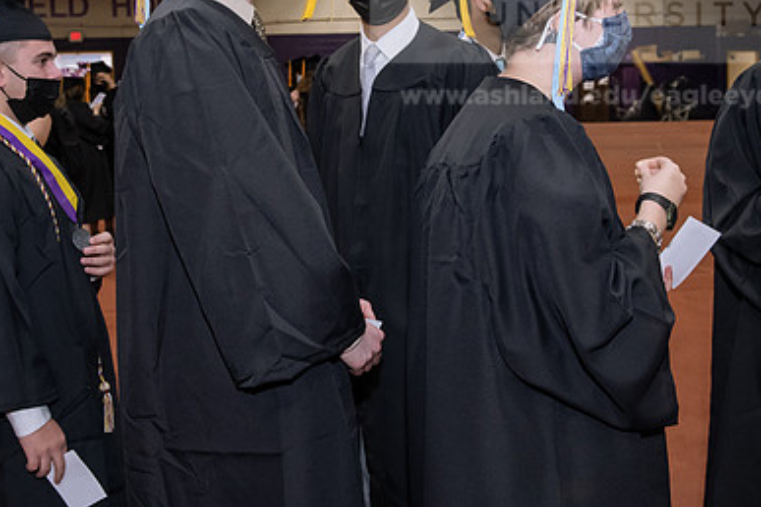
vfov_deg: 26.2
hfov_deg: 38.7
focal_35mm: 51
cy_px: 137
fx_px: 1078
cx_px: 311
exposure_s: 1/160
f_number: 5.6
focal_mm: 34
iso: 2500
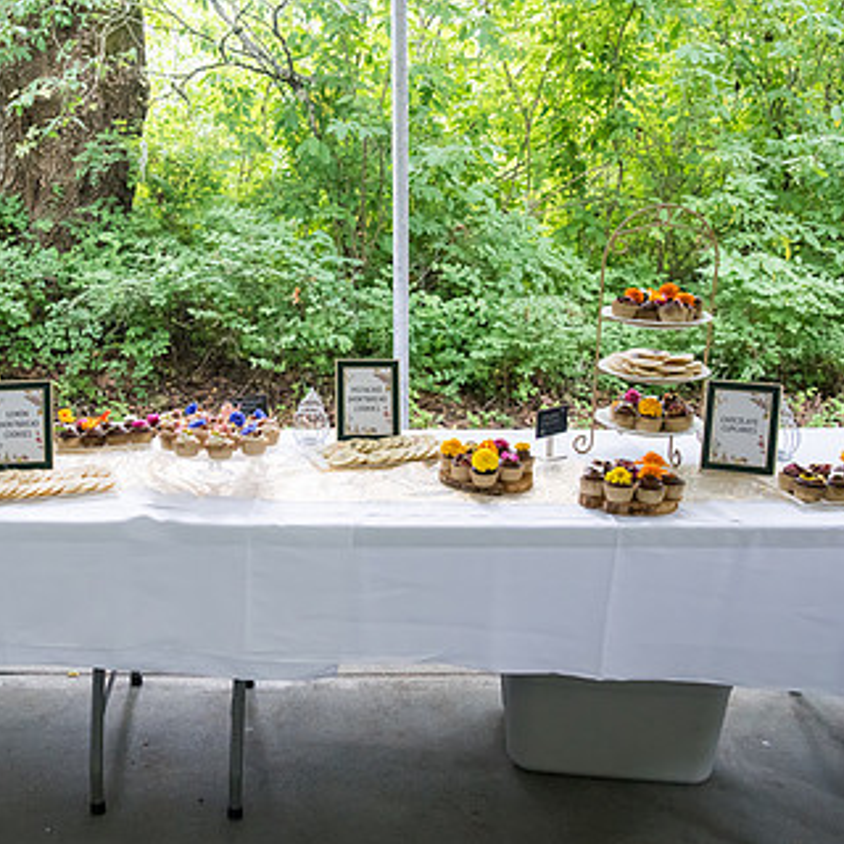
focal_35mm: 37
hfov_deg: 43.8
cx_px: 237
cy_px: 373
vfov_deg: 44.8
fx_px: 1021
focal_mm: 24
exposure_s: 1/320
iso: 2500
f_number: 4
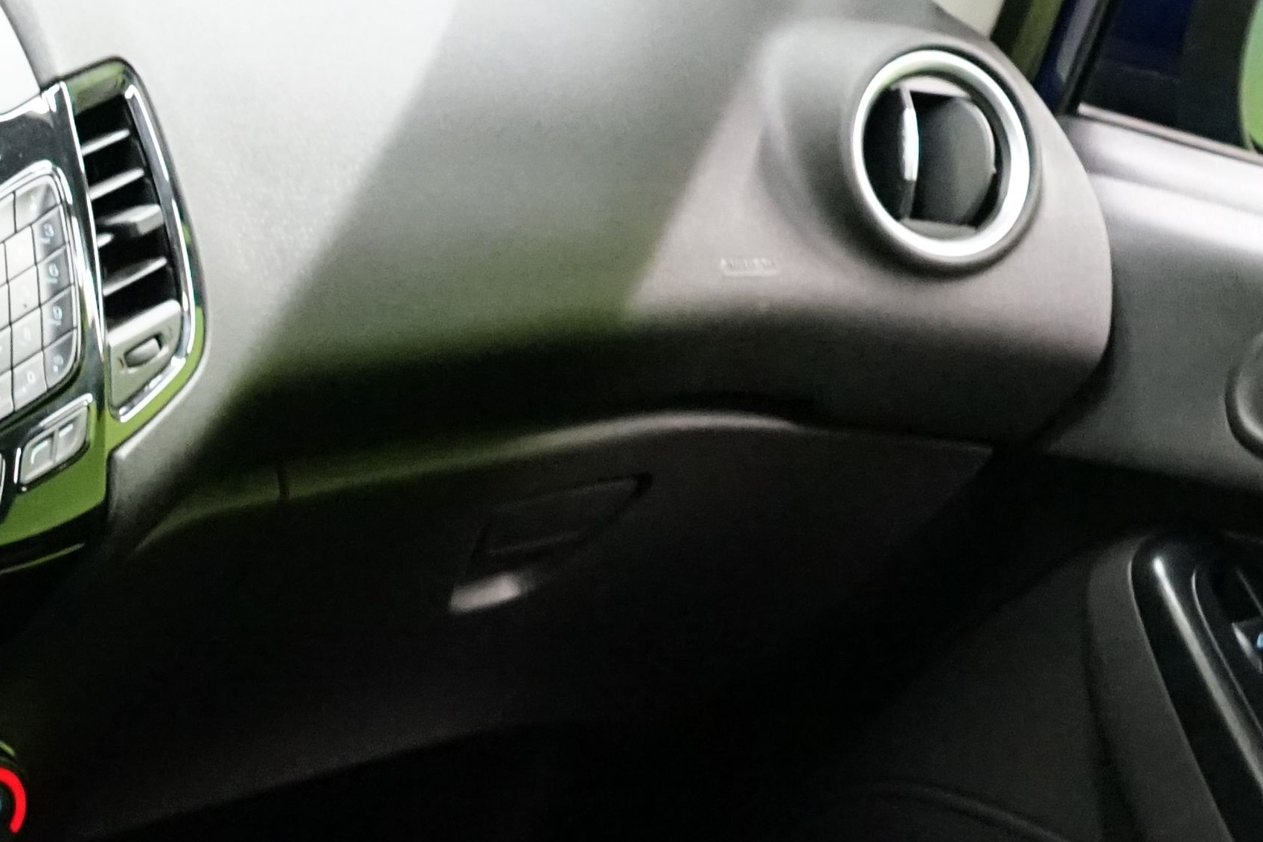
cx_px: -415
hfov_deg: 19.0
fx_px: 3473
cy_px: 1144
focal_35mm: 99
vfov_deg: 13.3
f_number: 5.6
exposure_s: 1/50
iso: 6400
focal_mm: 28
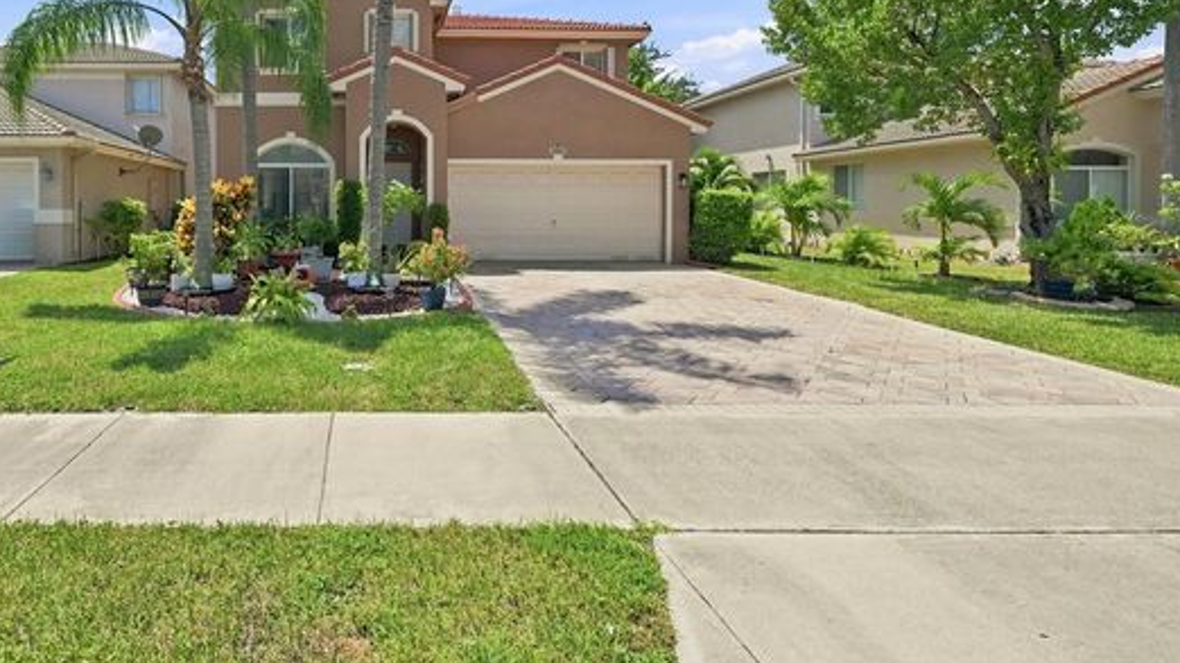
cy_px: 205
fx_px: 563
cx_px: 556
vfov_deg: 59.1
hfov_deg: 92.6
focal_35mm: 18
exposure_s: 1/250
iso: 100
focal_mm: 14
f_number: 9
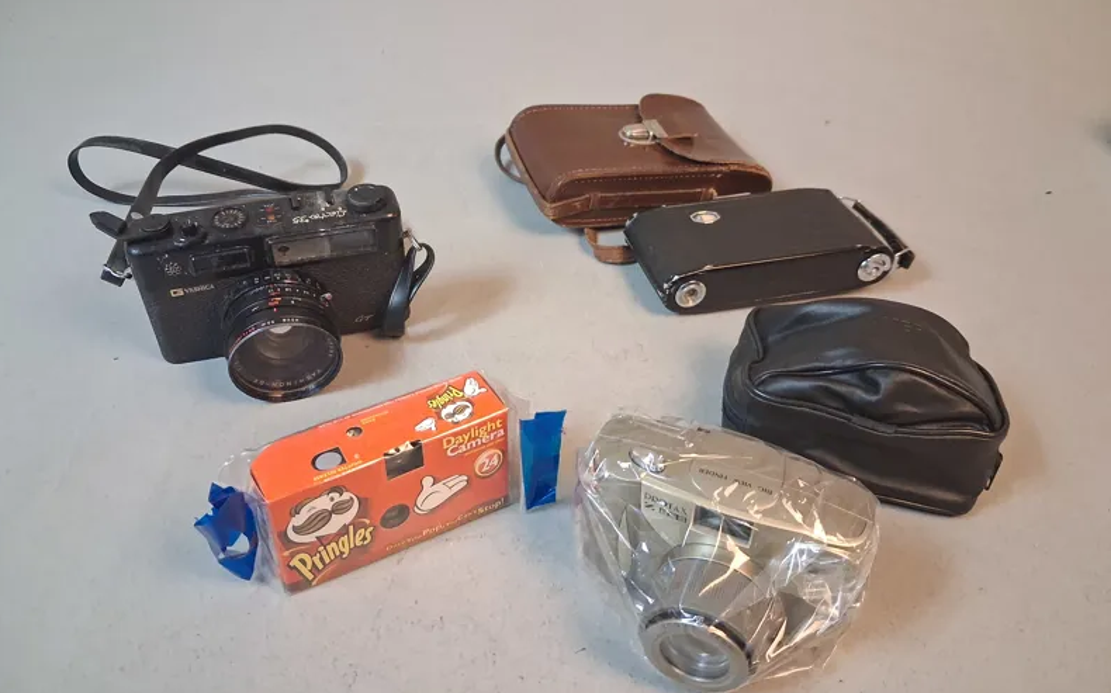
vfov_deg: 43.1
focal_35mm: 29
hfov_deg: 64.7
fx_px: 878
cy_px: 323
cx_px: 556
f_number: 1.8
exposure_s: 1/50
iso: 500
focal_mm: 4
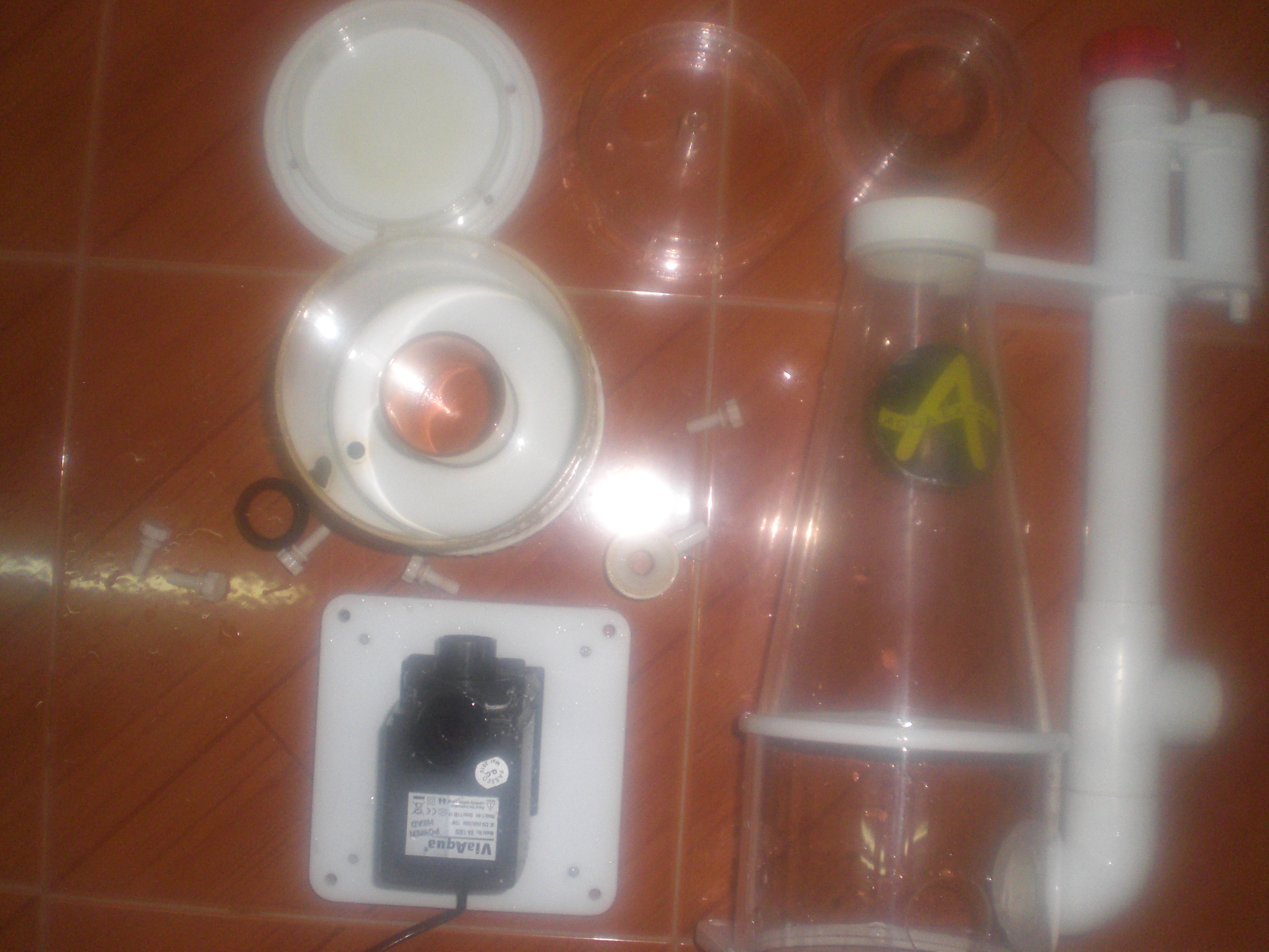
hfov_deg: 49.0
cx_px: 634
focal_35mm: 38
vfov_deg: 37.7
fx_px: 1393
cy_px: 476
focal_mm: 6.3
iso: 200
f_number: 3.1
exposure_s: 1/60
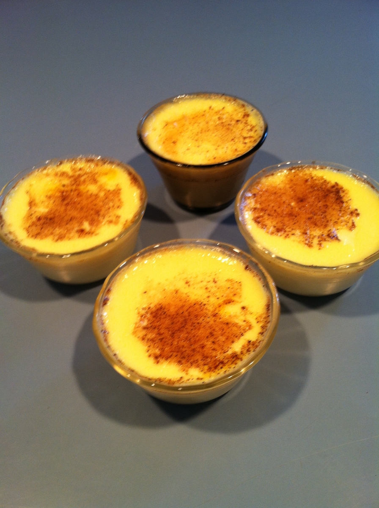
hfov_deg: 40.6
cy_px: 254
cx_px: 190
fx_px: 512
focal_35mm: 35
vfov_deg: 52.7
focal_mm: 3.85
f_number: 2.8
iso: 80
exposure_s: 1/15
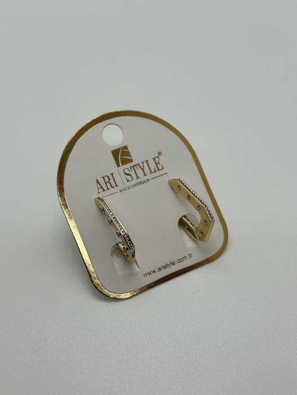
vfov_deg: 39.7
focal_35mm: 48
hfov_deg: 30.3
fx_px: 549
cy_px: 198
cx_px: 148
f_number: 1.78
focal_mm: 6.86
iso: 64
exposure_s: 1/286
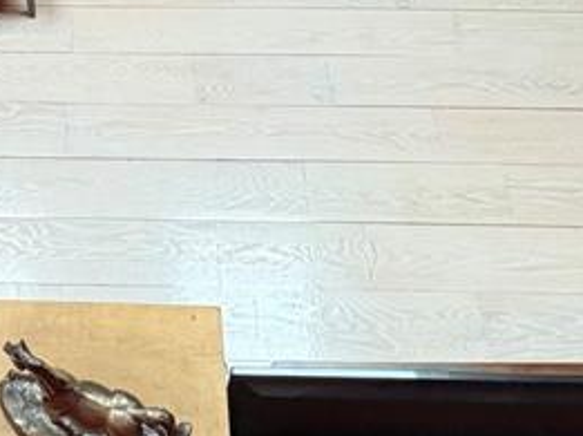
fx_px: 925
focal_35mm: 55
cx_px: 92
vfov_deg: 18.4
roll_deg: +1.2
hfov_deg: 33.6
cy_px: -418
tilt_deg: -37.7
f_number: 2.2
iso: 640
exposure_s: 1/60
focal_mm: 2.22
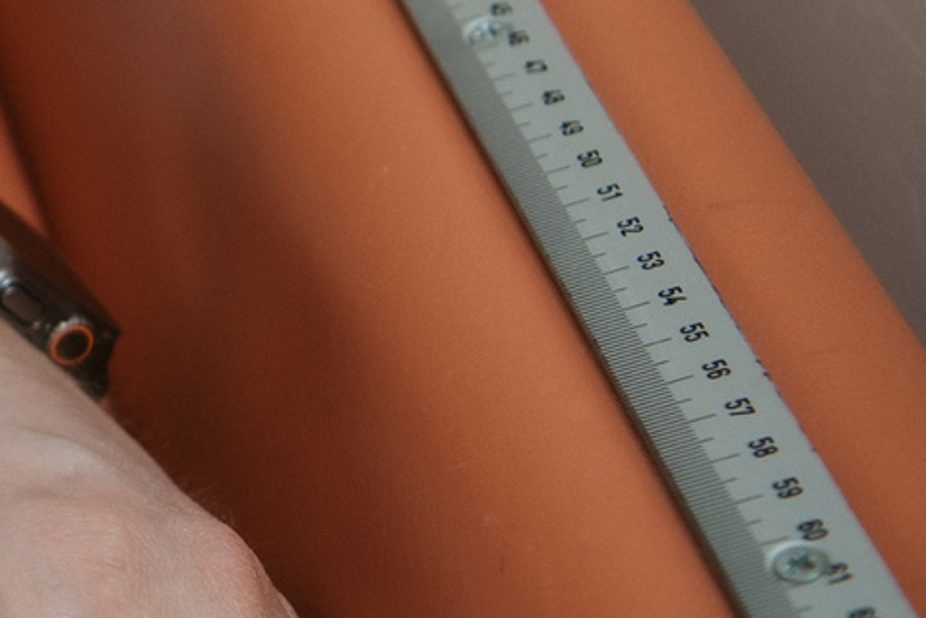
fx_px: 4683
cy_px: -402
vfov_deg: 7.4
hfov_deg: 10.4
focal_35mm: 182
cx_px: -951
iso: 125
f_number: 3.2
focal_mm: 34
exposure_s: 1/160
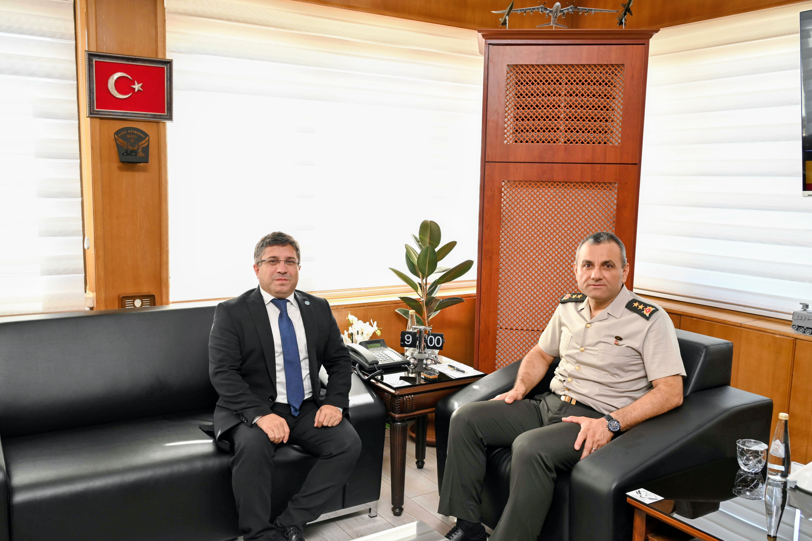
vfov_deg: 43.0
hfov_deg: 61.1
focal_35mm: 30
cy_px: 270
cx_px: 406
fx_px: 688
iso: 200
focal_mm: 30.5
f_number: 4.5
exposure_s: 1/80
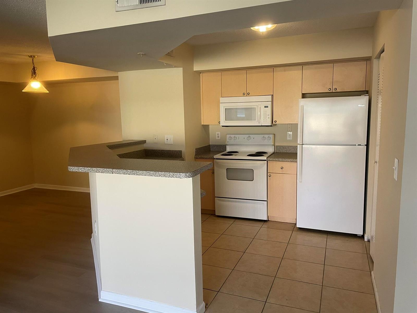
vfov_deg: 53.1
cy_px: 156
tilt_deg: -7.8
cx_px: 208
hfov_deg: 67.3
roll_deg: +0.6
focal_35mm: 26
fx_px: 313
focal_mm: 4.2
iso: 125
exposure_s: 1/60
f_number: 1.6
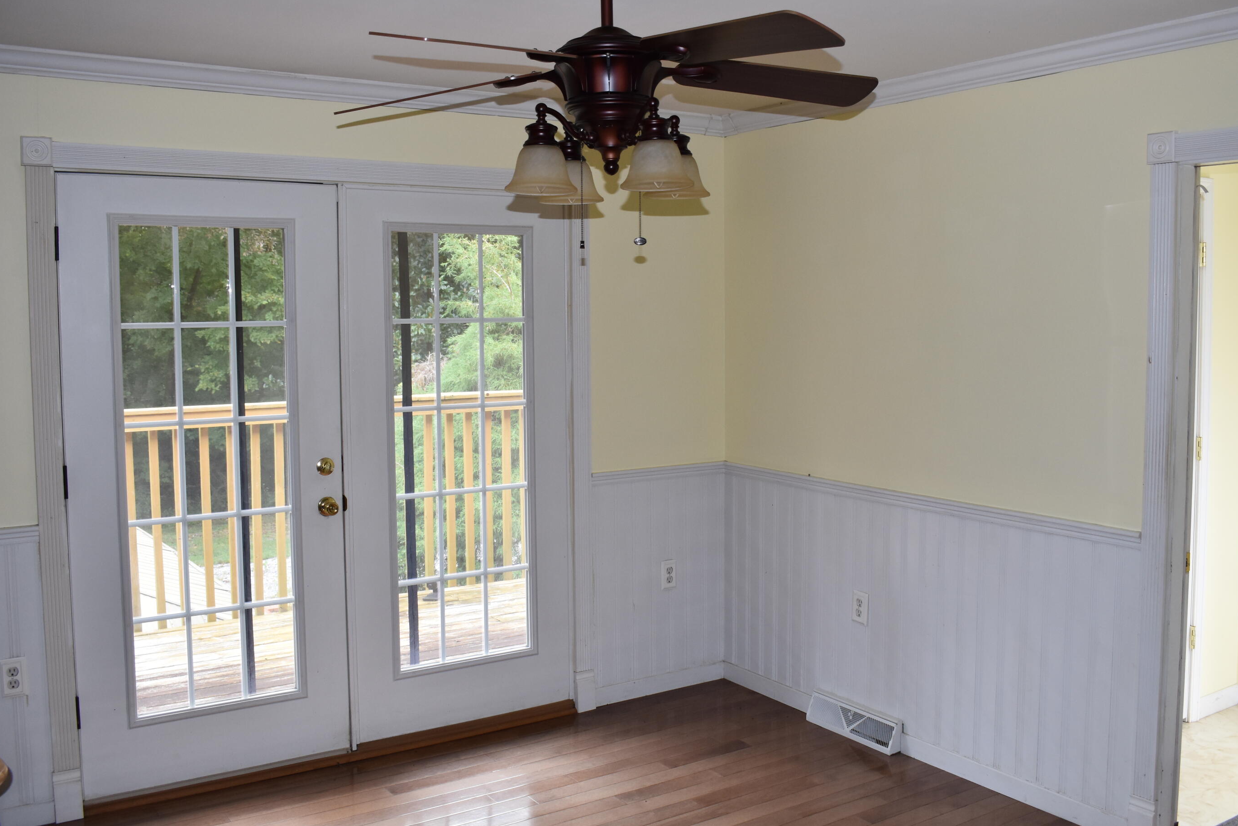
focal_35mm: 35
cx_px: 648
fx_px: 1188
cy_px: 392
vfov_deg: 38.3
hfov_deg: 55.0
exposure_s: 1/125
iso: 640
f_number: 5.6
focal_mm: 21
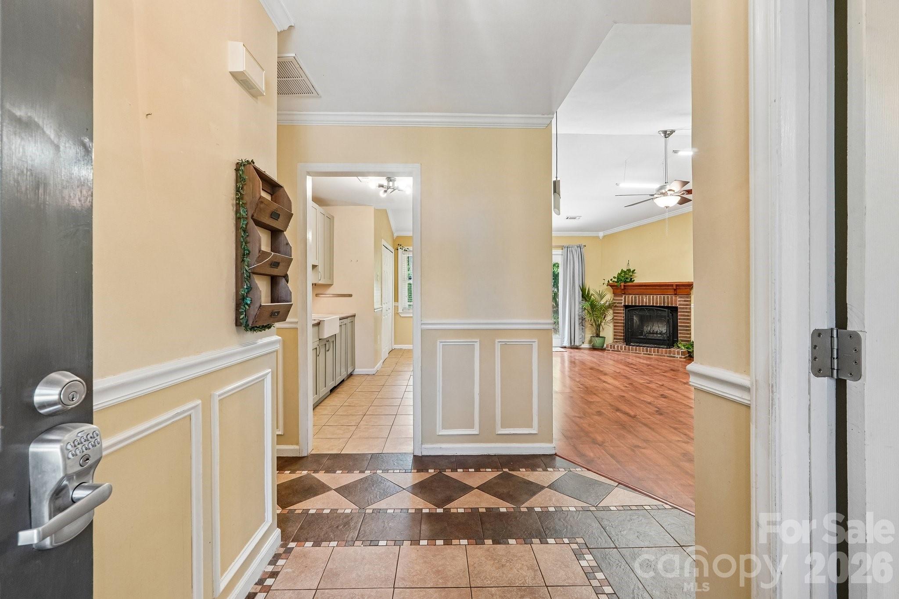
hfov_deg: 100.4
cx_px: 450
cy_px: 300
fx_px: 375
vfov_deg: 77.3
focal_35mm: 15
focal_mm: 10
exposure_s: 1/6
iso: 400
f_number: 8
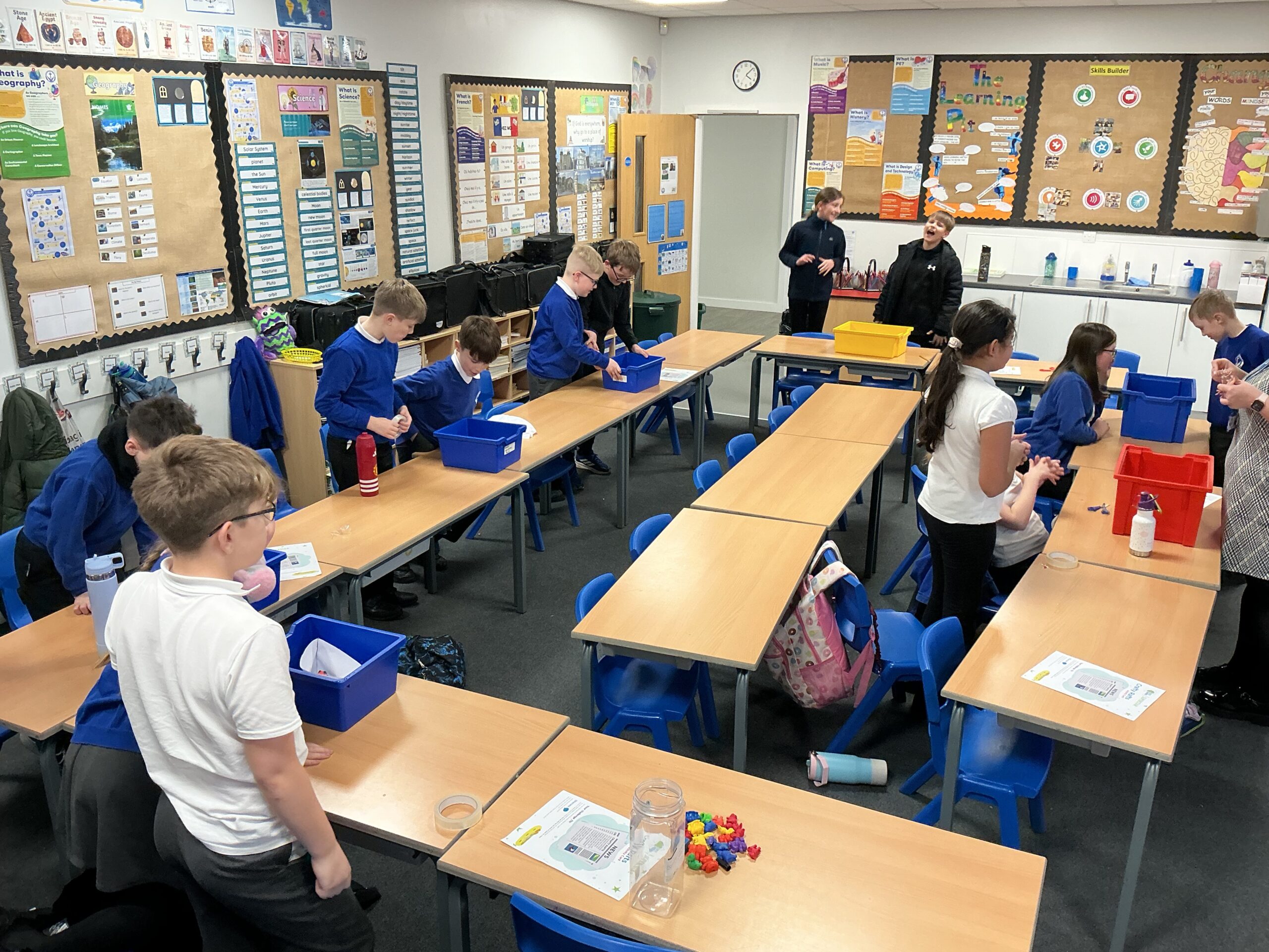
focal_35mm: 29
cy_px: 476
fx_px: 1063
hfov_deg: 61.7
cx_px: 634
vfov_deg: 48.2
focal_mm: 3
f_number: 1.8
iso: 100
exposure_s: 1/60
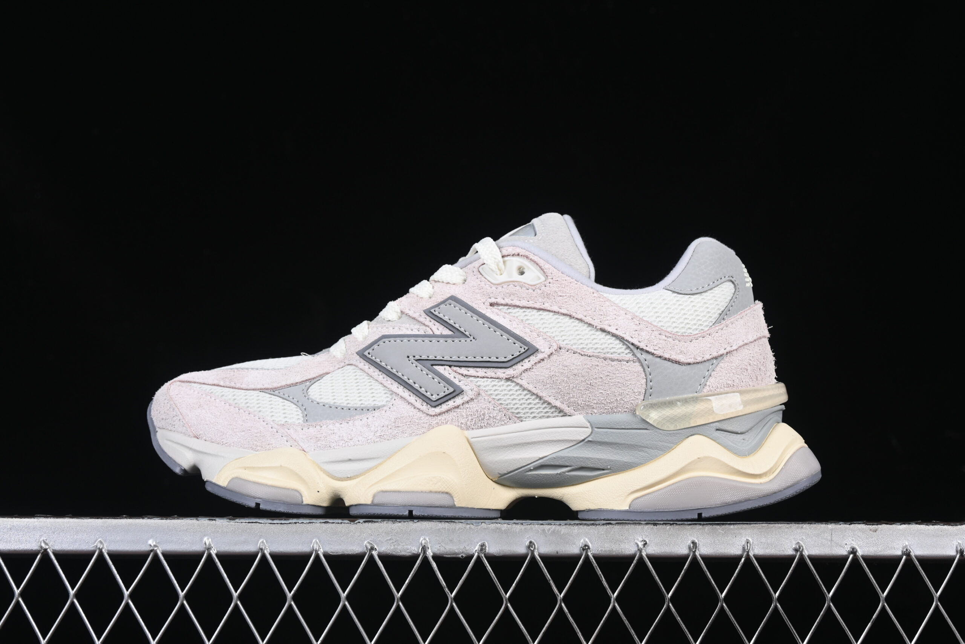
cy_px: 322
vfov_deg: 18.2
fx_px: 2010
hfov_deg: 27.0
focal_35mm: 75
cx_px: 482
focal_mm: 50
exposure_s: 1/80
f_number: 8
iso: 160
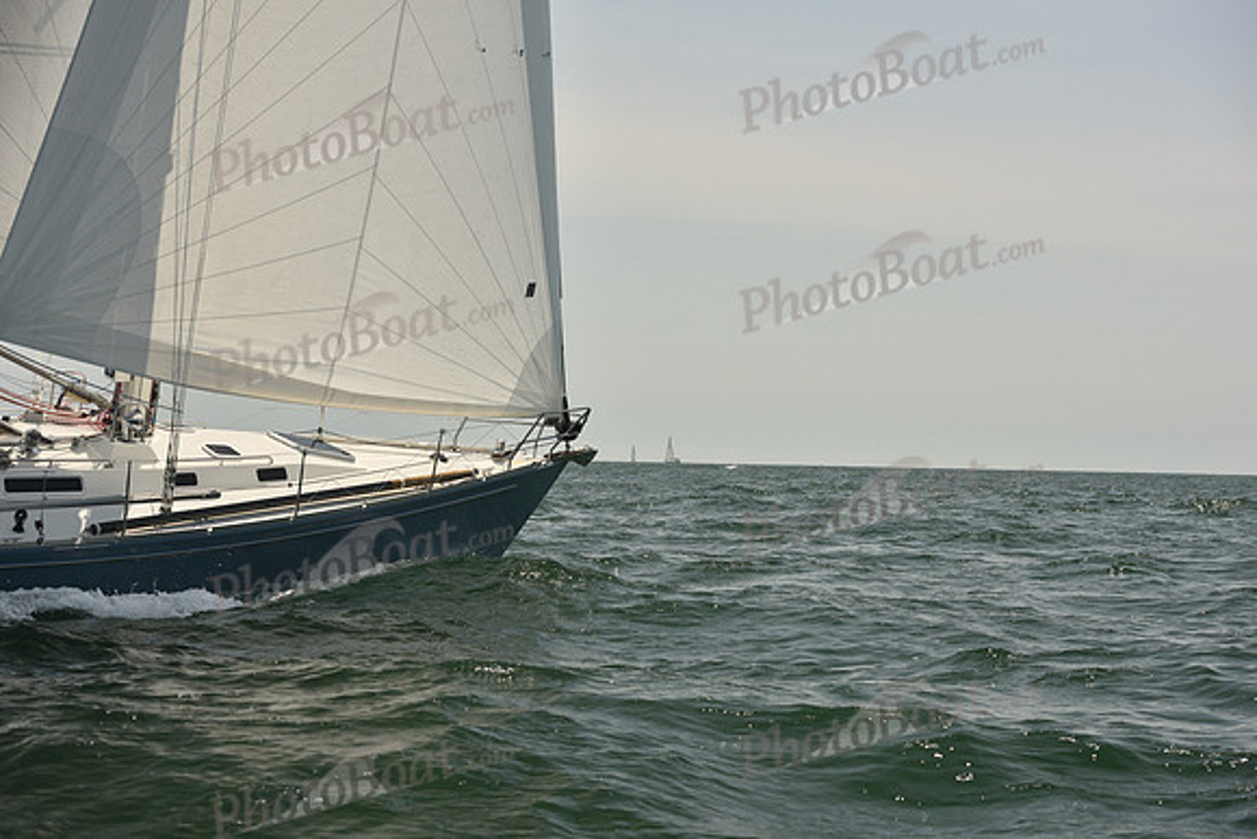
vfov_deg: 19.5
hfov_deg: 28.8
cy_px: 420
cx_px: 628
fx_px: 2445
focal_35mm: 70
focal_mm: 70
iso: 320
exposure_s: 1/1250
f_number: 6.3
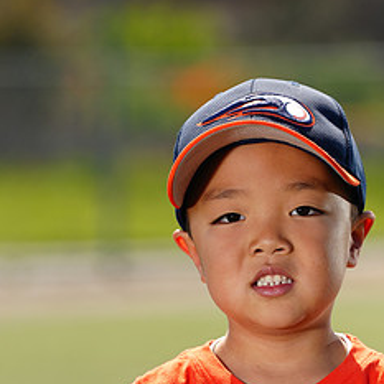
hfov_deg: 4.1
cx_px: 291
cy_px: 432
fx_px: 5321
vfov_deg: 4.1
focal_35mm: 424
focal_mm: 200
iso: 50
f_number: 5
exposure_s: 1/250
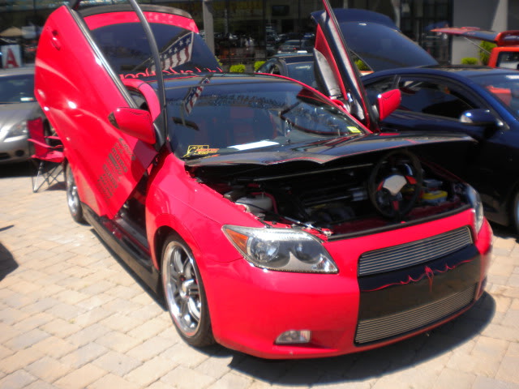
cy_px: 194
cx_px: 260
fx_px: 525
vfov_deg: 40.7
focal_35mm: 35
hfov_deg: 52.6
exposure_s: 1/416
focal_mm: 6.3
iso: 80
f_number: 4.6
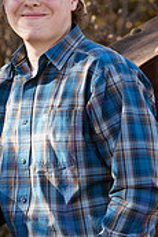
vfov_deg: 8.6
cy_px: 121
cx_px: 37
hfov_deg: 5.7
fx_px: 1576
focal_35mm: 239
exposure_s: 1/800
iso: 800
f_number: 5.6
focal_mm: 92
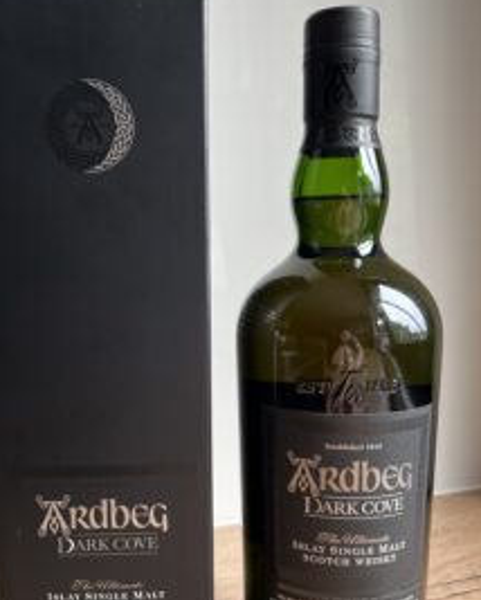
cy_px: 346
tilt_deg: -8.1
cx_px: 191
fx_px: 675
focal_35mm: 38
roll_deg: +1.5
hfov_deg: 39.0
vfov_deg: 47.7
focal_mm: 5.1
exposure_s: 1/121
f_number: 1.6
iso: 64
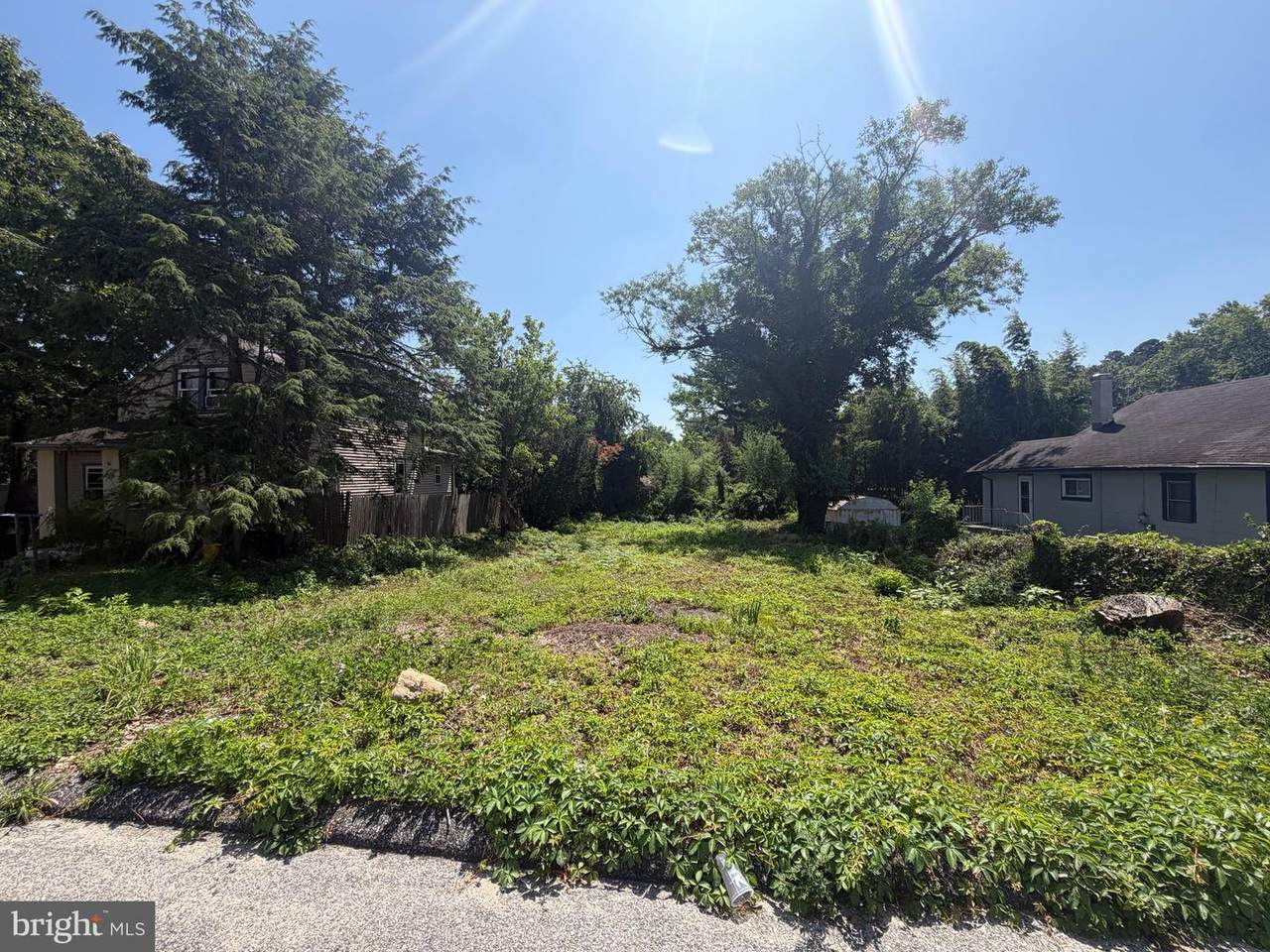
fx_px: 514
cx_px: 635
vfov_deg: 85.7
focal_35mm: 14
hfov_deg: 102.1
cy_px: 476
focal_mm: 2.22
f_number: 2.2
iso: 25
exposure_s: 1/770
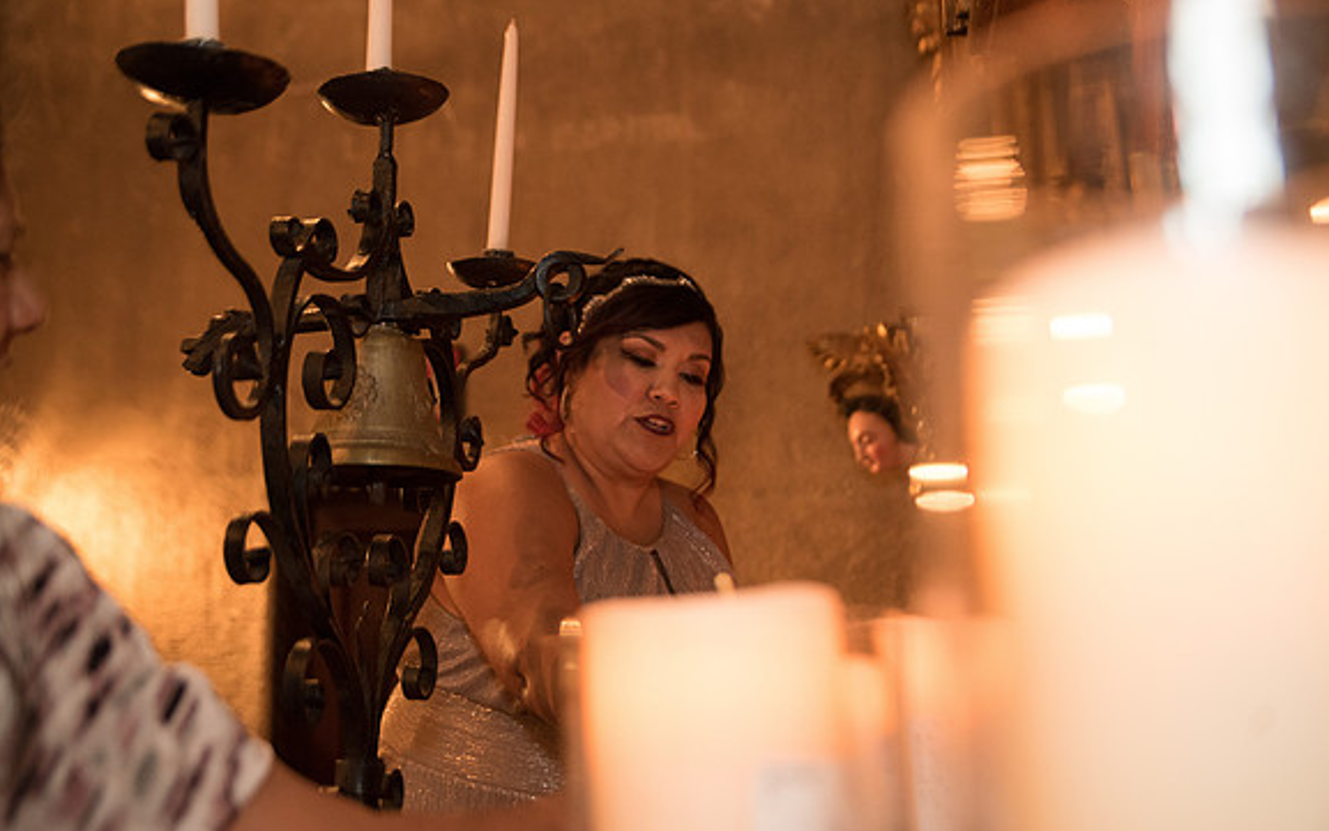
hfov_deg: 48.2
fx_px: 1485
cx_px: 663
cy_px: 399
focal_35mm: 41
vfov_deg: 31.3
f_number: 2.8
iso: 4000
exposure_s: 1/80
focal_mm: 40
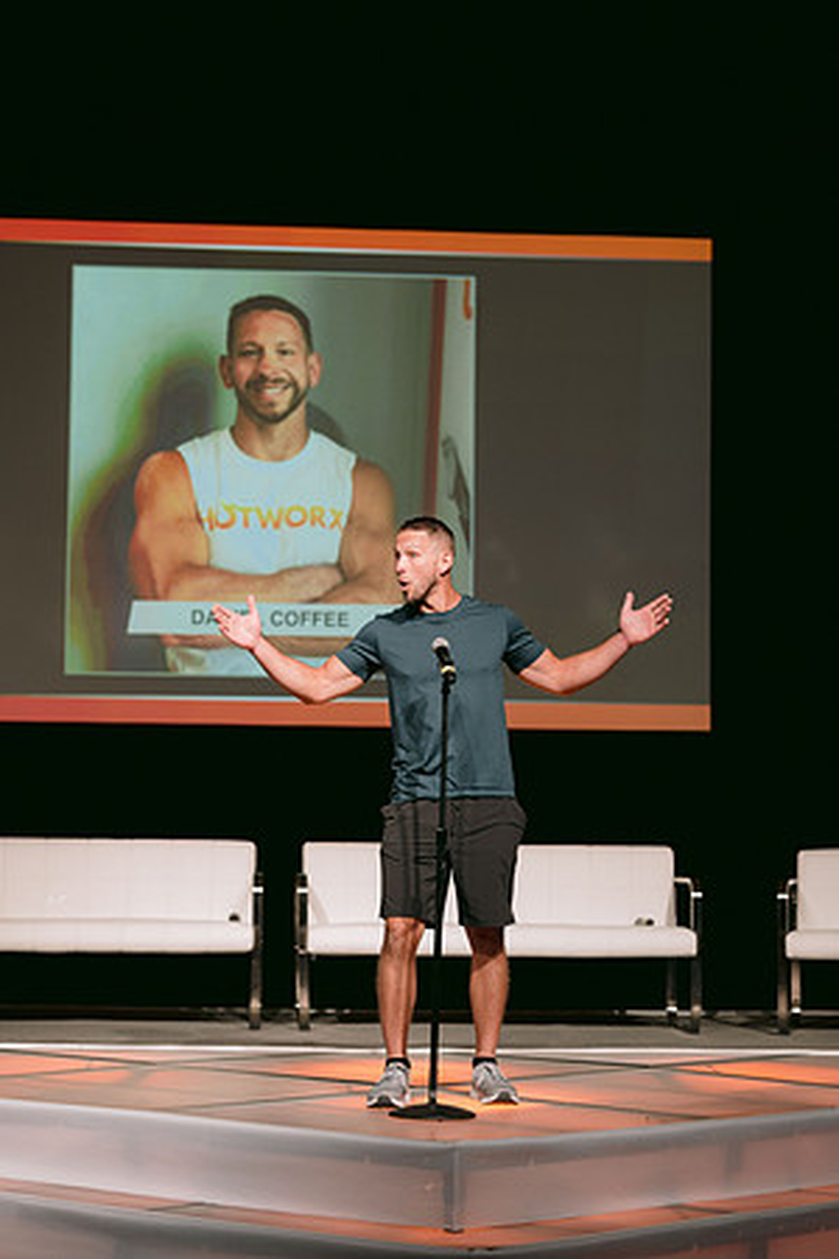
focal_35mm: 85
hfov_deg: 16.1
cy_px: 630
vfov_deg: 23.9
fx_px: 2971
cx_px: 420
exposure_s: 1/200
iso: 400
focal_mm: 85
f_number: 2.8
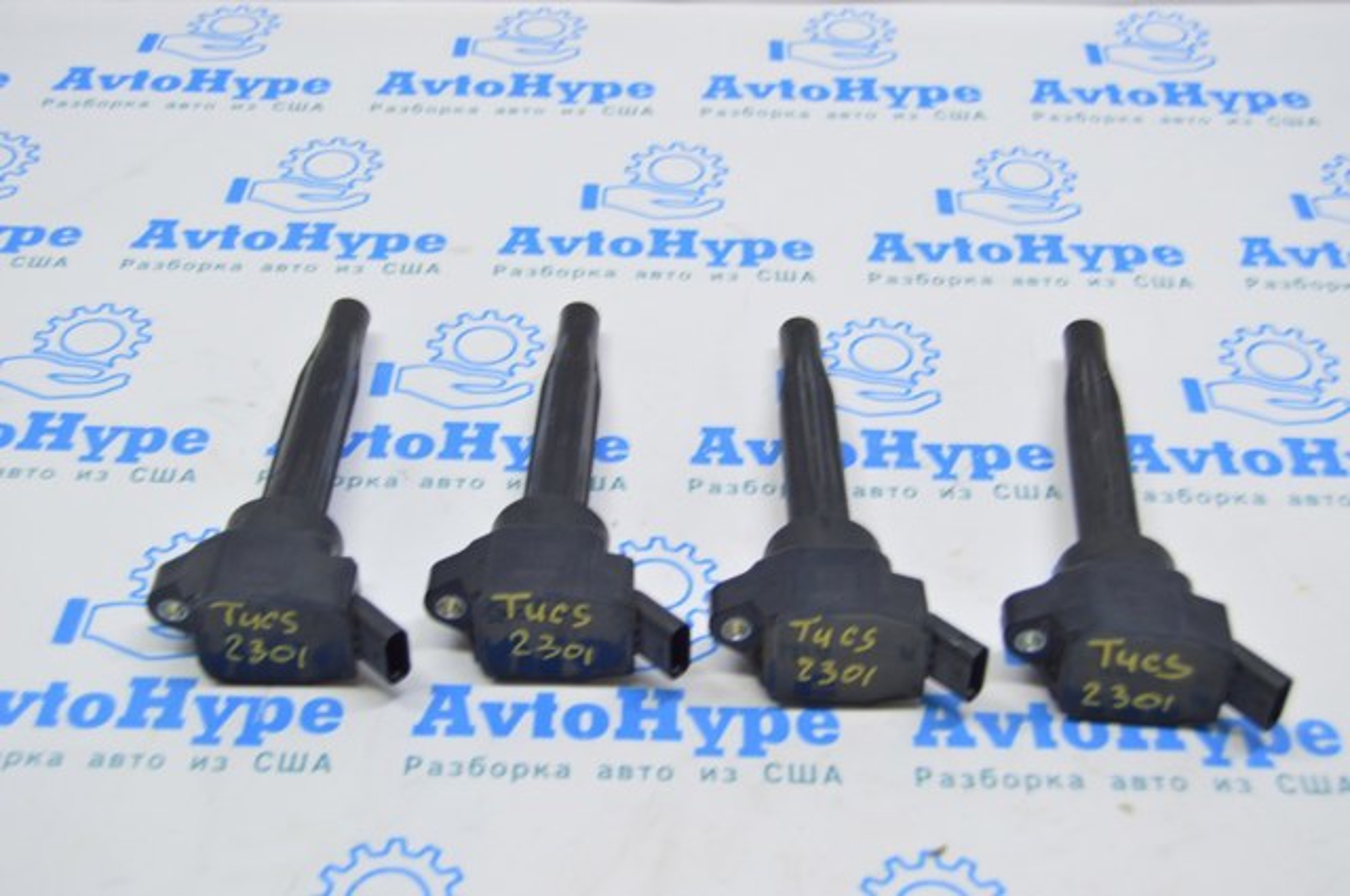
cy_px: 448
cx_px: 675
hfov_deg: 42.4
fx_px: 1742
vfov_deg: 28.9
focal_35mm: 46
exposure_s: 1/20
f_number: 5.6
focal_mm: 31
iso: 400
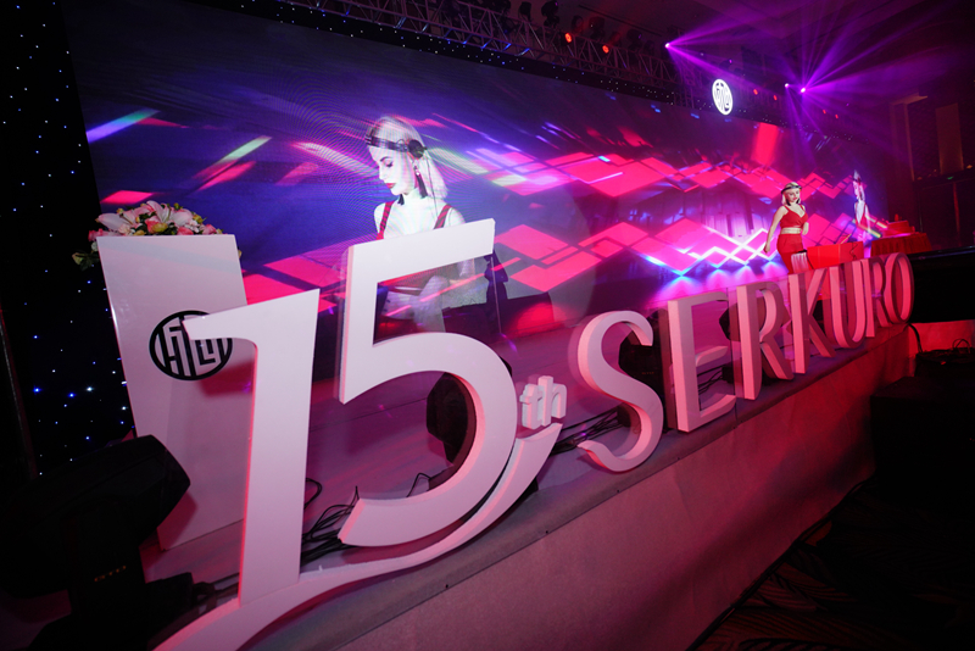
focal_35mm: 16
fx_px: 433
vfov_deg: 73.8
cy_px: 326
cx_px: 488
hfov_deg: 96.7
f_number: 4
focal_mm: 16
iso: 1250
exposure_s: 1/100
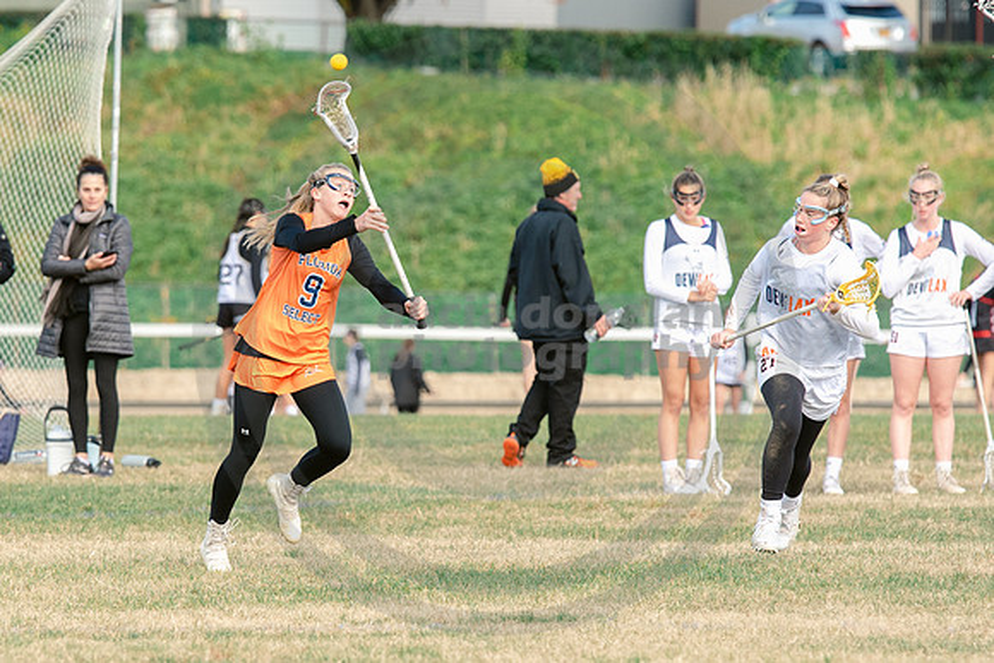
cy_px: 417
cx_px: 312
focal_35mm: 459
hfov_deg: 4.5
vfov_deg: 3.0
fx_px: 12664
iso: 250
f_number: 4
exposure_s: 1/1000
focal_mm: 200
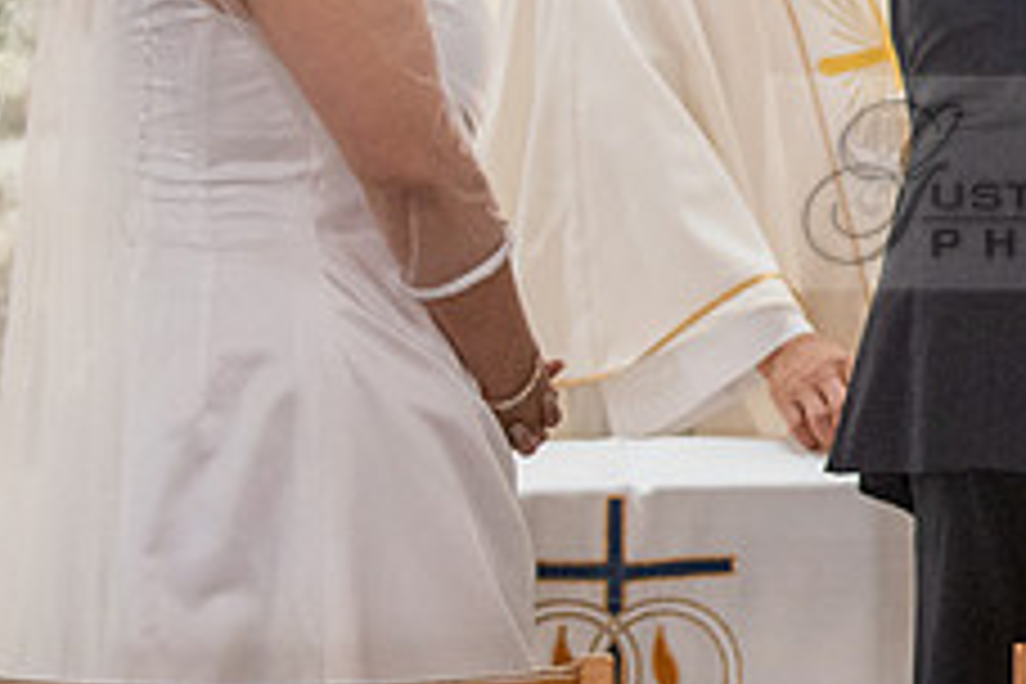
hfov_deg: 8.3
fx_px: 6896
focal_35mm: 242
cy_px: 414
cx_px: 1503
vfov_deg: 5.7
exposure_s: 1/160
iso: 2000
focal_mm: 75
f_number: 2.8
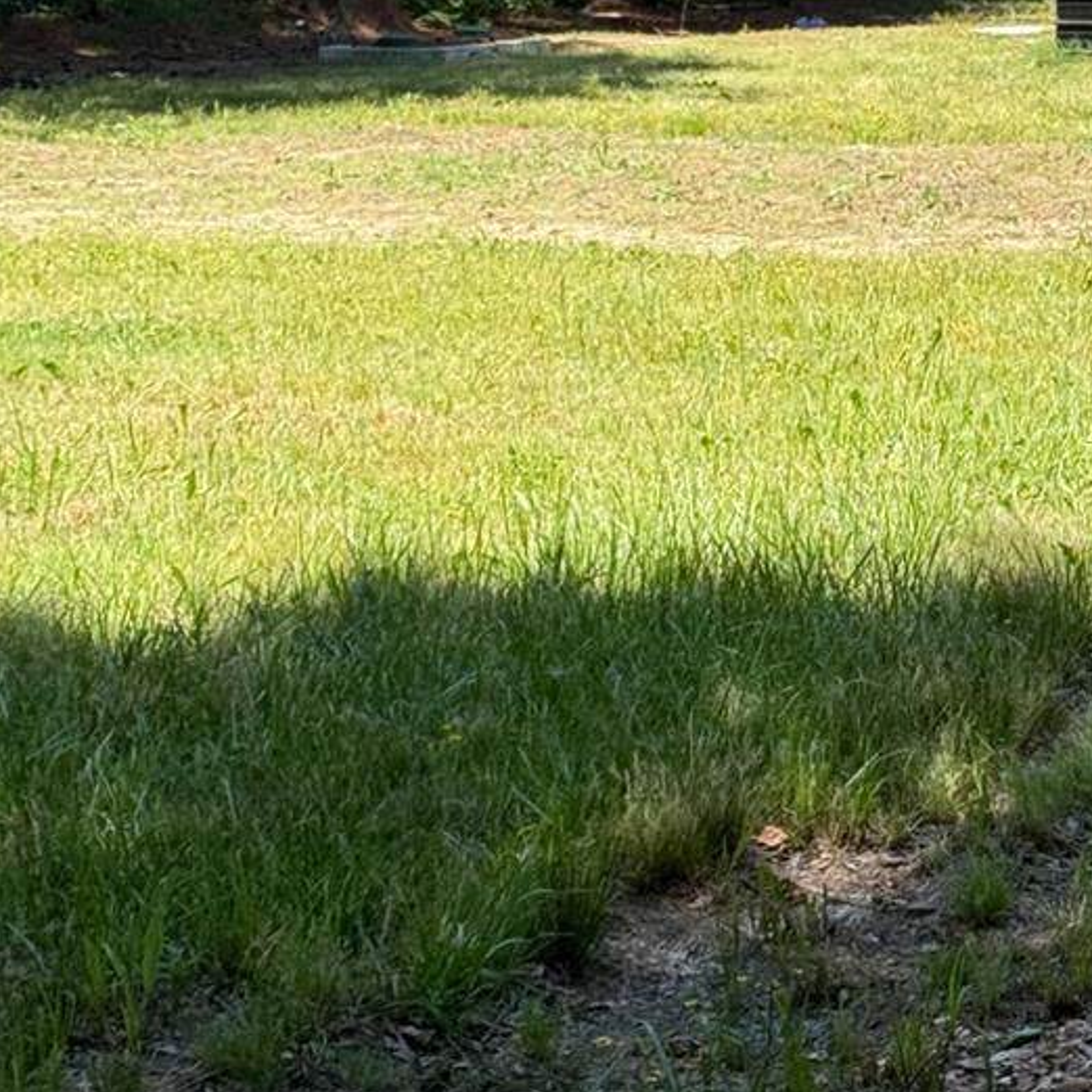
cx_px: 903
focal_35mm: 122
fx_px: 4354
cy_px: 462
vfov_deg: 14.3
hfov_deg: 14.2
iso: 64
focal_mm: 6.76
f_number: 1.78
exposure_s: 1/1883
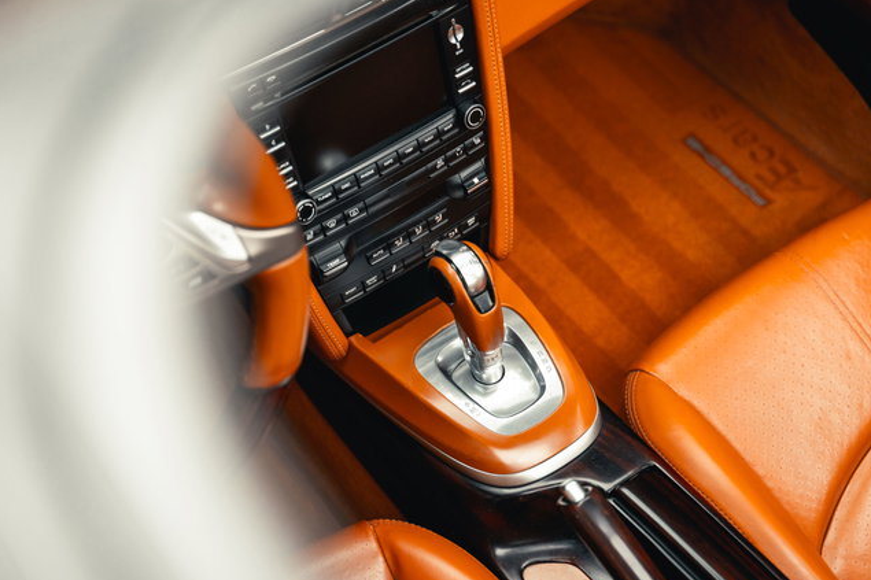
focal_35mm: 52
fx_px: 1258
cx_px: 388
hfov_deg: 38.2
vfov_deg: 25.9
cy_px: 348
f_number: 2.8
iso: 640
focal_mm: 43
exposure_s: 1/160
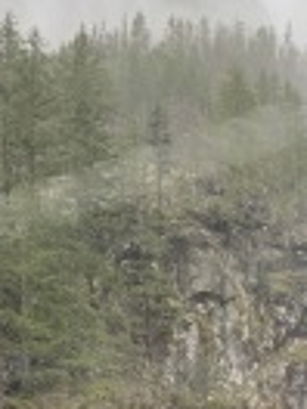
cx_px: 285
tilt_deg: +9.1
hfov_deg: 20.0
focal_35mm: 72
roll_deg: +3.9
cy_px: 455
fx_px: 851
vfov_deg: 25.0
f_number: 1.8
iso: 32
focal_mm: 4.25
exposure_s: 1/150
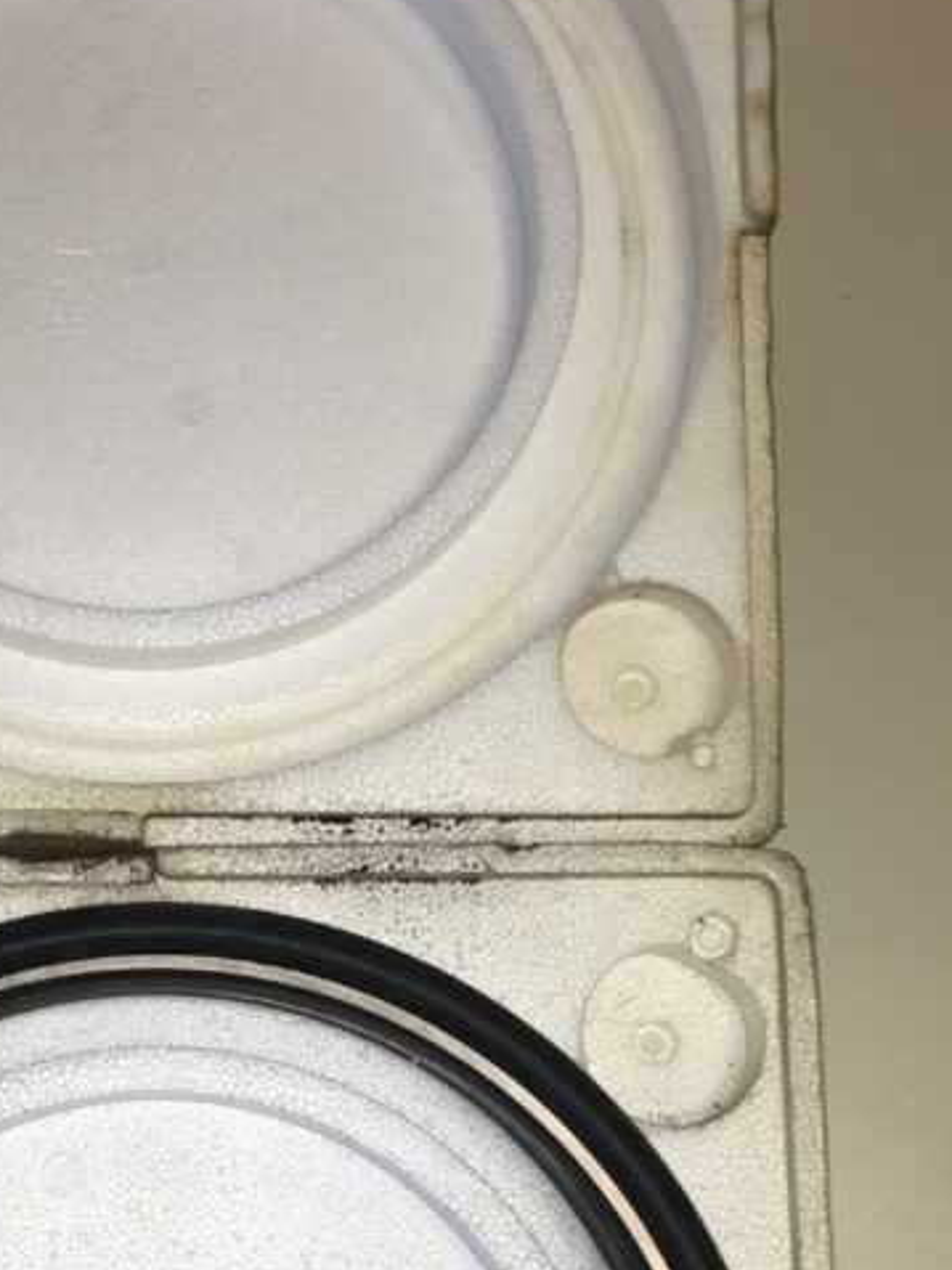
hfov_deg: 23.4
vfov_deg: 30.7
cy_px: 936
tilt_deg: -83.1
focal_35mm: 62
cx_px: 215
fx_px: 2274
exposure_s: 1/54
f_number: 2.2
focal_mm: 4.15
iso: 25
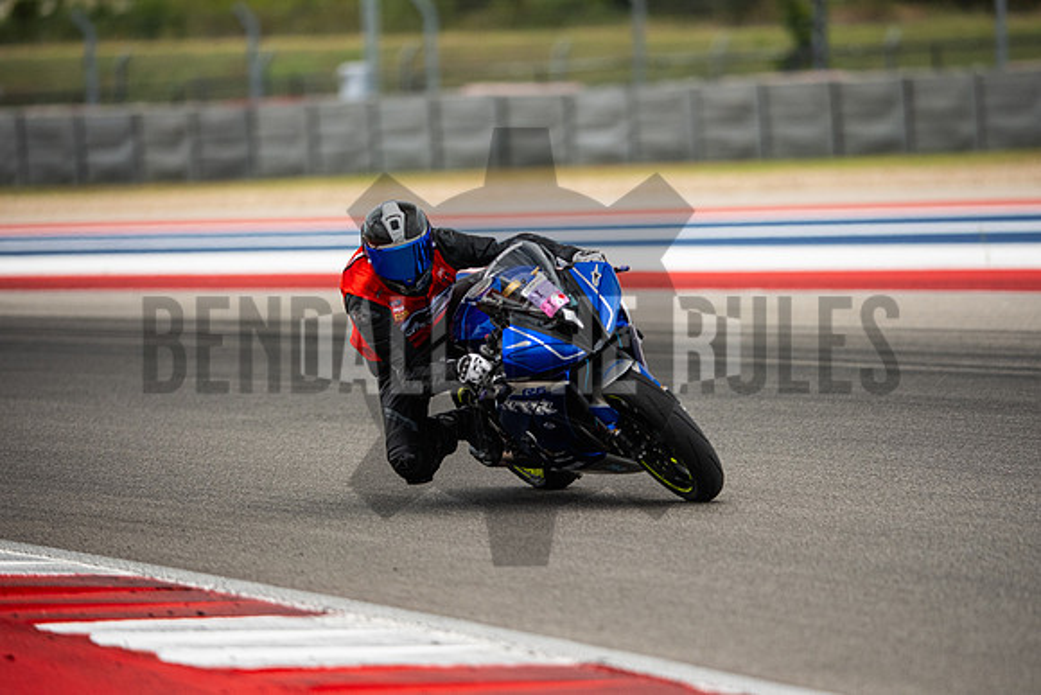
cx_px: 520
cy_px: 348
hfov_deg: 6.9
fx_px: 8677
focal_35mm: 300
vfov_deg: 4.6
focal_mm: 200
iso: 500
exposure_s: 1/5000
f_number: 2
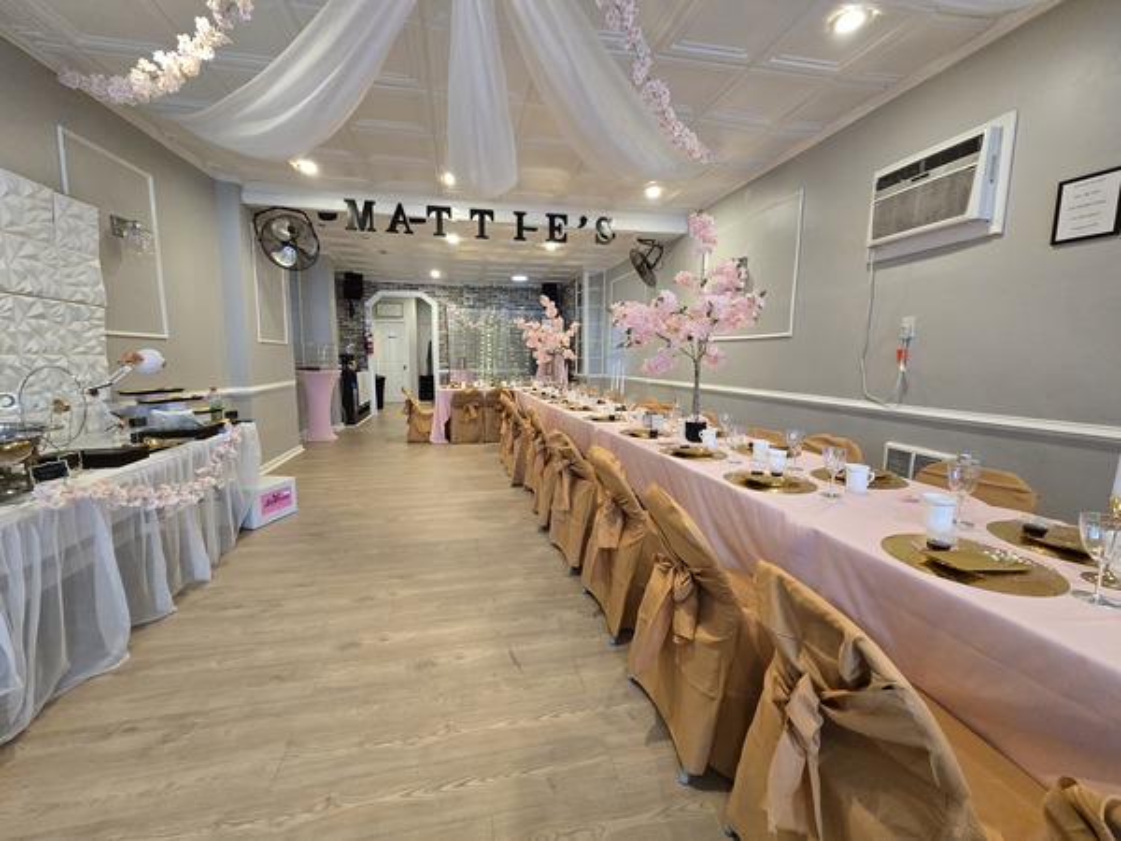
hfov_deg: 106.2
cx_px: 560
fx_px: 421
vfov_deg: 89.9
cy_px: 420
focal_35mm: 13
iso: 500
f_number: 2.2
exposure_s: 1/60
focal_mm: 2.2
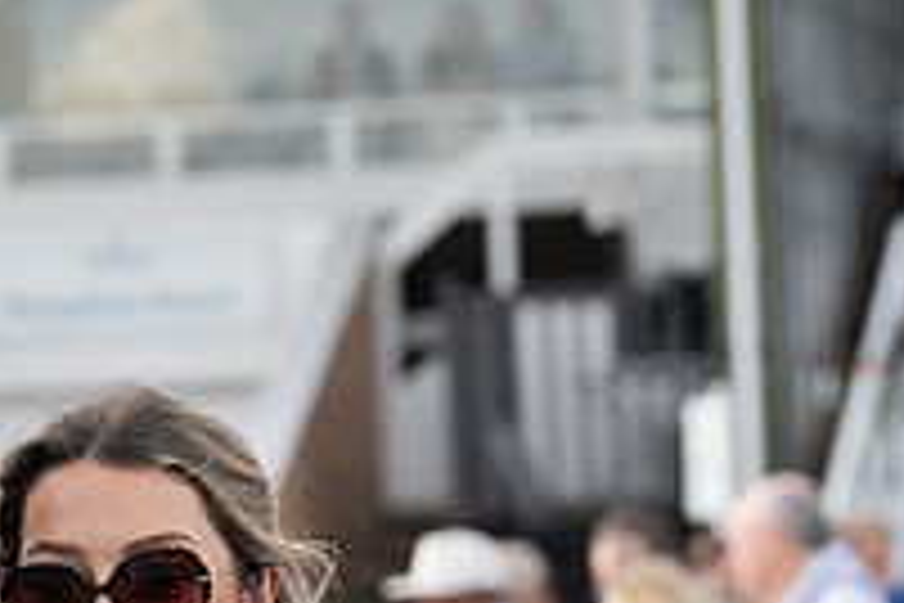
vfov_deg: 3.7
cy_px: 680
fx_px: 9190
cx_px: -144
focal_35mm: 366
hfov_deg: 5.6
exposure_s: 1/800
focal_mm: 85
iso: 400
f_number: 4
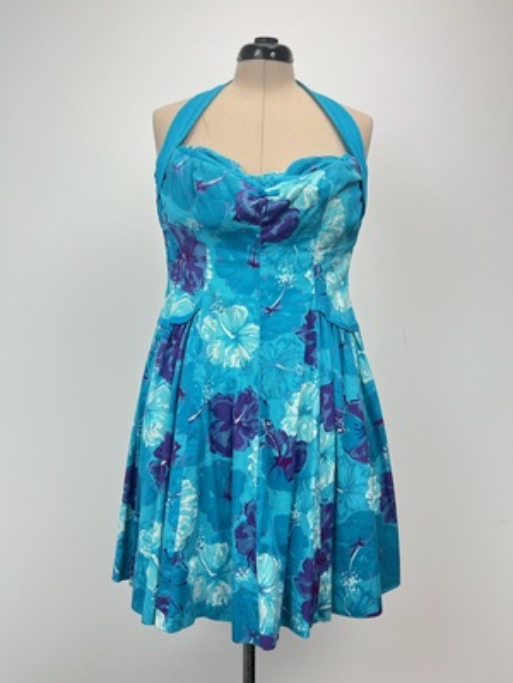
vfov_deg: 67.3
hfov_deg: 53.1
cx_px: 256
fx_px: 514
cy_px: 342
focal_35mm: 26
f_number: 1.6
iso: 50
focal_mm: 5.1
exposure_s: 1/120
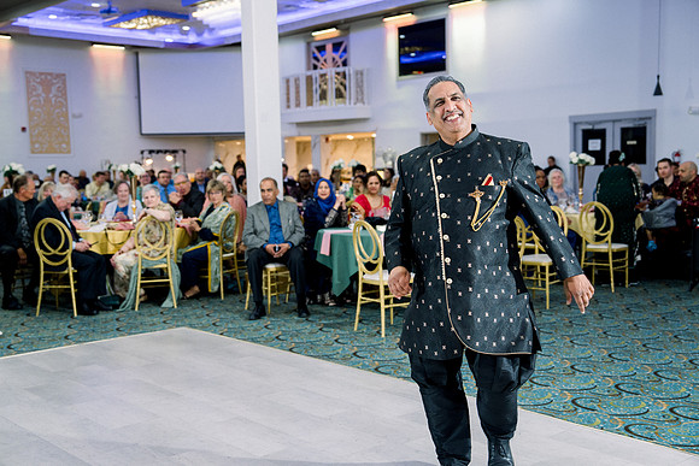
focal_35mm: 44
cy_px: 233
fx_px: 854
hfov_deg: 44.5
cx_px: 350
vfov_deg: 30.5
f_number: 2.8
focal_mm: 44
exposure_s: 1/125
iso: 1250
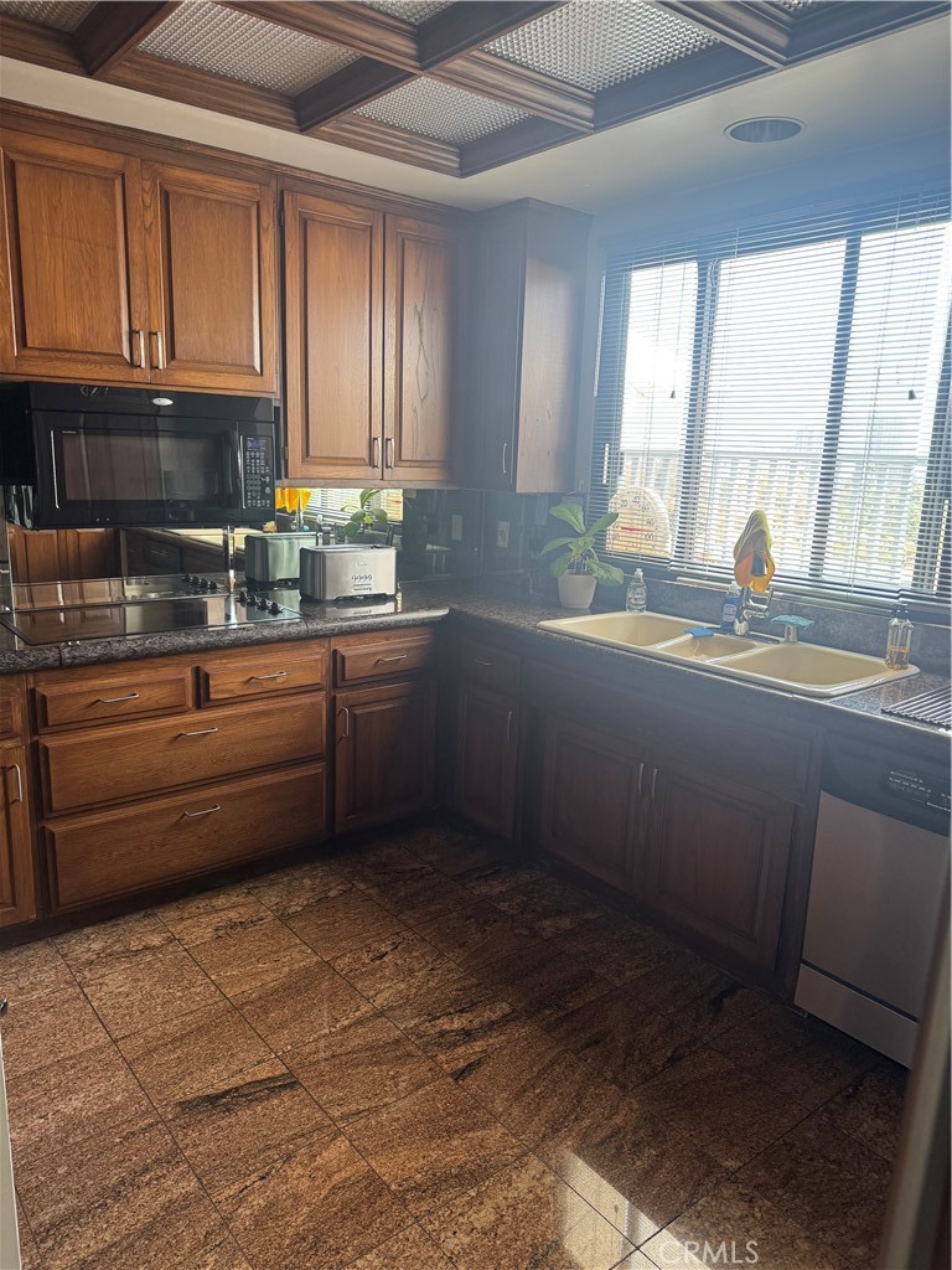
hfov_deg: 56.8
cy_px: 635
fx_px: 880
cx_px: 476
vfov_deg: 71.6
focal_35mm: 24
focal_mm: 6.76
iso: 160
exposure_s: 1/121
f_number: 1.78
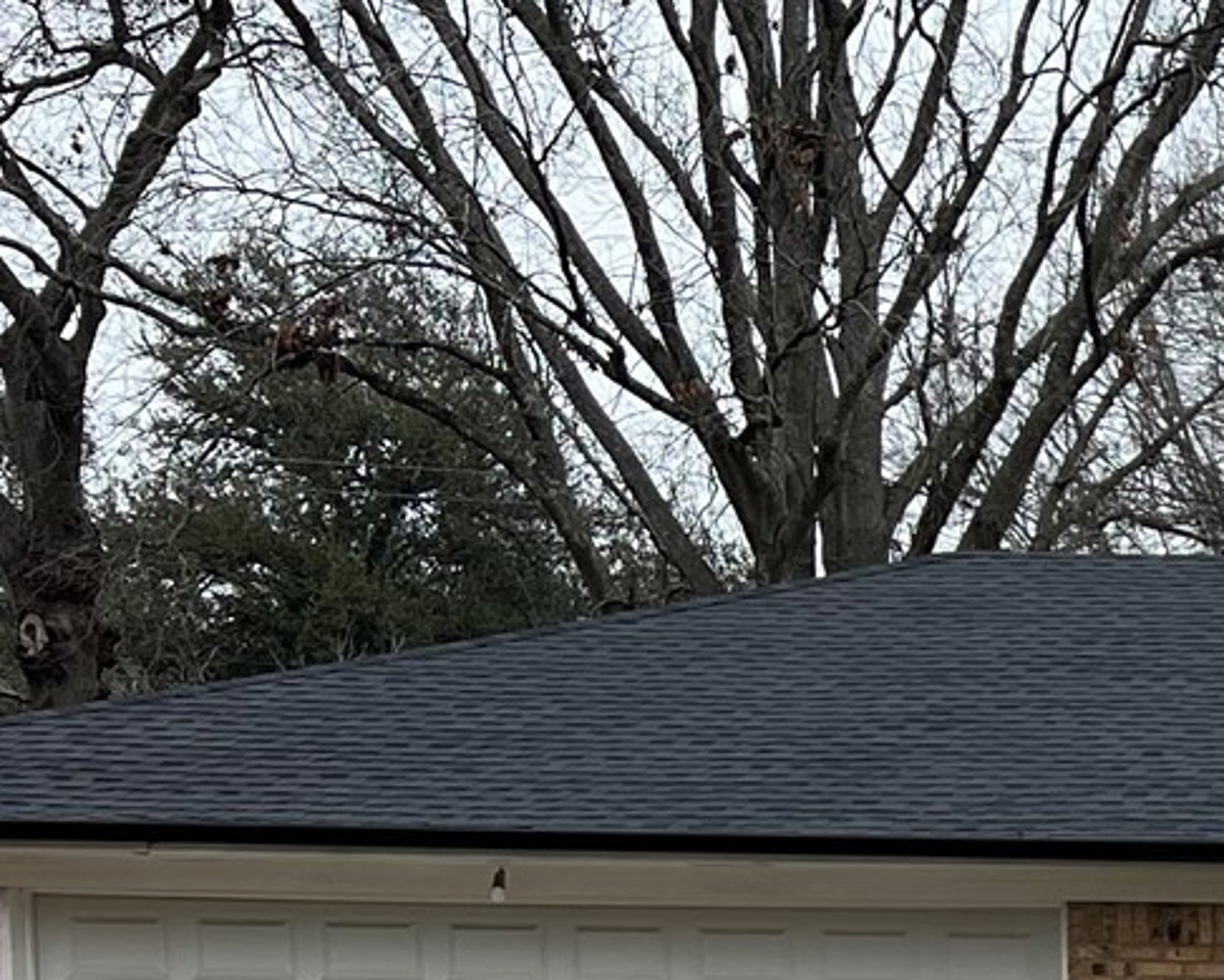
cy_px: 1451
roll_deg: -0.1
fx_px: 3877
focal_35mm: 107
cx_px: 2360
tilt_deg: -4.1
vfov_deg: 13.6
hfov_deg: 15.0
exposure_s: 1/1972
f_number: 1.5
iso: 50
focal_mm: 5.7
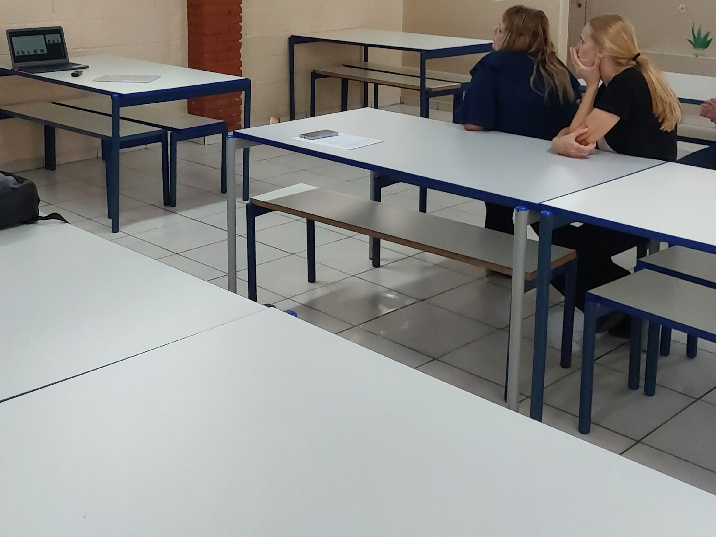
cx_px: 305
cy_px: 82
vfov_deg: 27.3
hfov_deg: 36.7
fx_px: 1075
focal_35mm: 52
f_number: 1.8
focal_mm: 4.6
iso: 250
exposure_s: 1/120
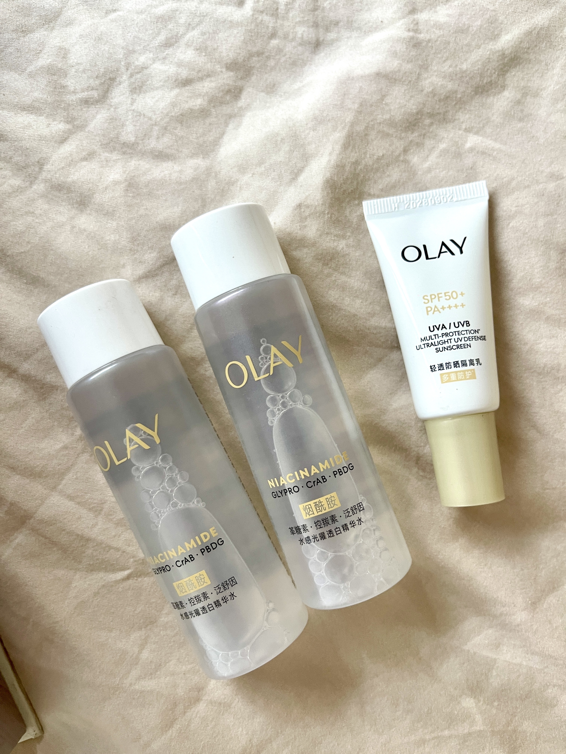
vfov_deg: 69.4
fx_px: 545
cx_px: 283
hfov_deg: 54.9
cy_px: 377
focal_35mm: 25
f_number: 1.6
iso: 160
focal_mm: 5.1
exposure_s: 1/60
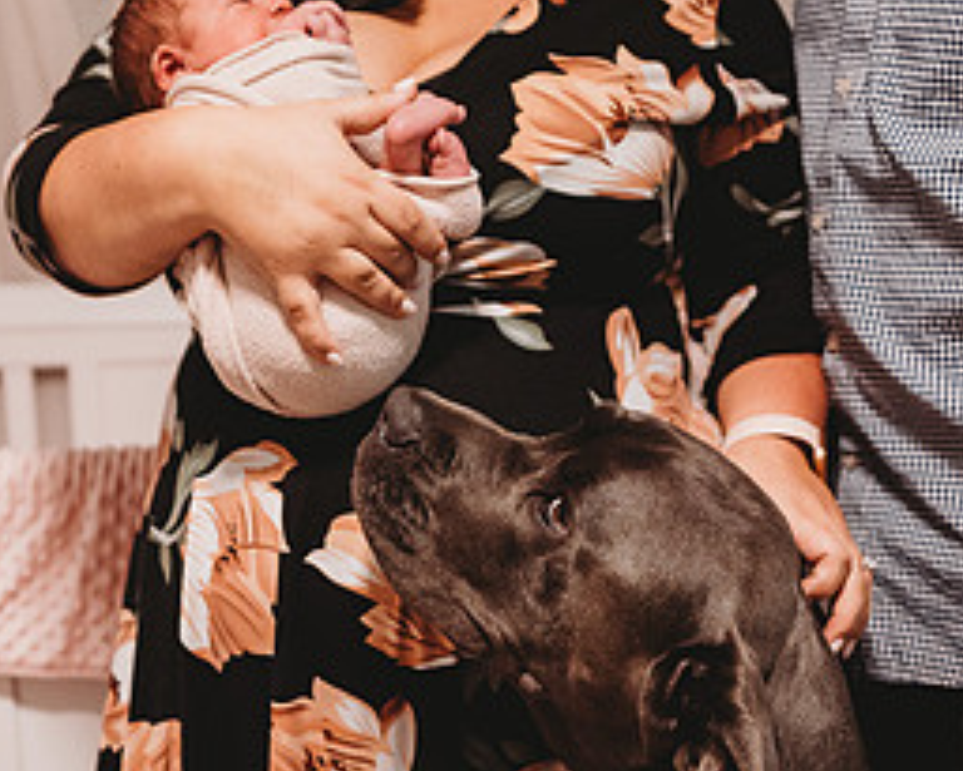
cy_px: 596
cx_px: 376
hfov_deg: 36.5
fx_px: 1454
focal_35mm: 51
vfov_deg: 29.2
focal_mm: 24
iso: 2000
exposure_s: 1/160
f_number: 2.2
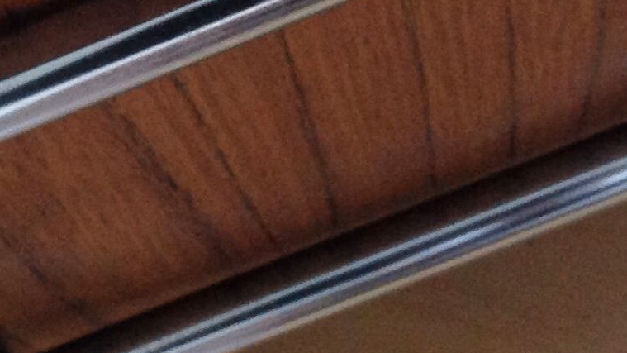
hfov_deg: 15.8
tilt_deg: -65.3
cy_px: -38
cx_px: -154
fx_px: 2161
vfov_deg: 9.2
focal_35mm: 130
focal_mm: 4.28
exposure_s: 1/15
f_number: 2.4
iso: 160
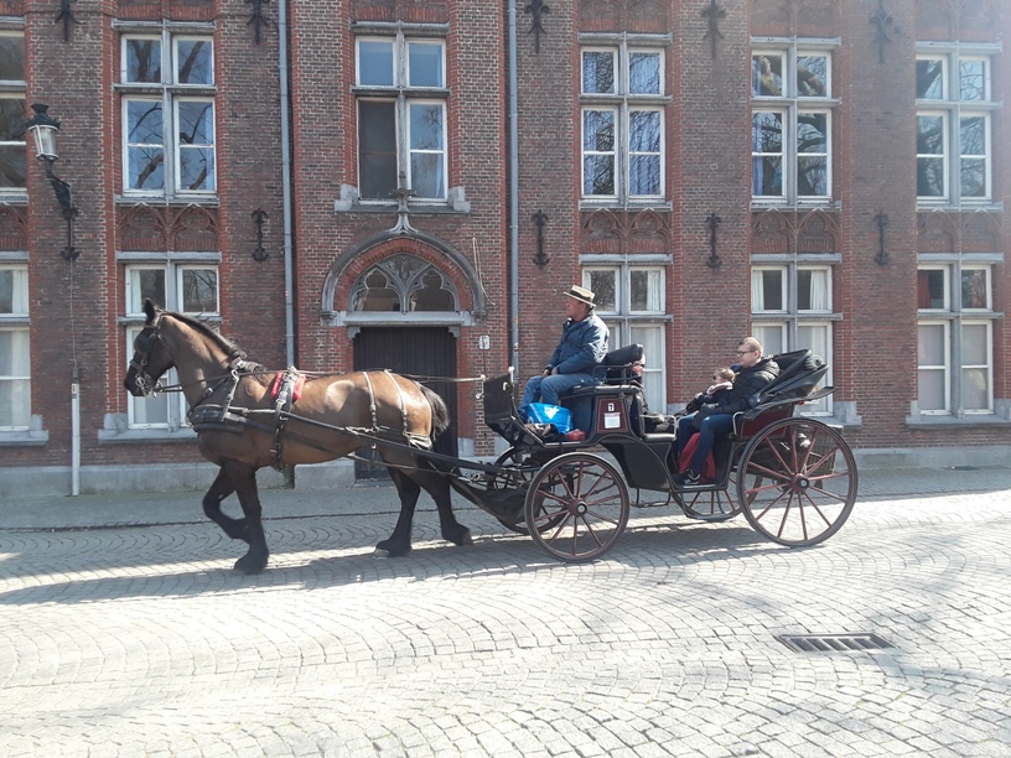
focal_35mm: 28
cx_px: 506
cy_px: 379
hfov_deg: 63.4
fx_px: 818
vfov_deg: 49.7
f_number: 1.9
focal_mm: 2.9
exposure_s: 1/222
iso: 40
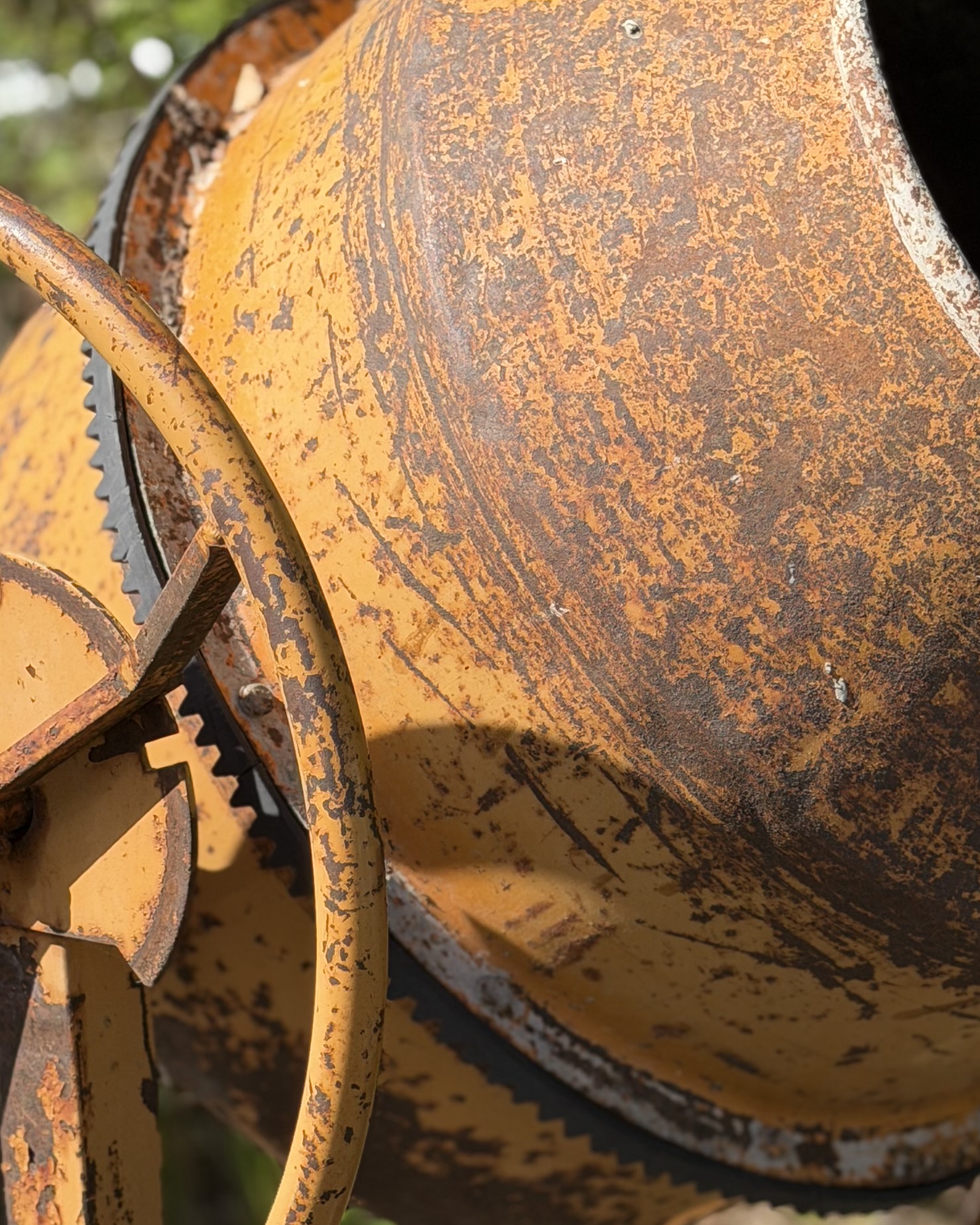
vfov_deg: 18.8
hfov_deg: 15.1
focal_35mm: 102
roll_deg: -1.3
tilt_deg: -12.5
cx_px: 514
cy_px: 589
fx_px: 3697
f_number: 1.78
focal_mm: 6.76
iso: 64
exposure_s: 1/2494
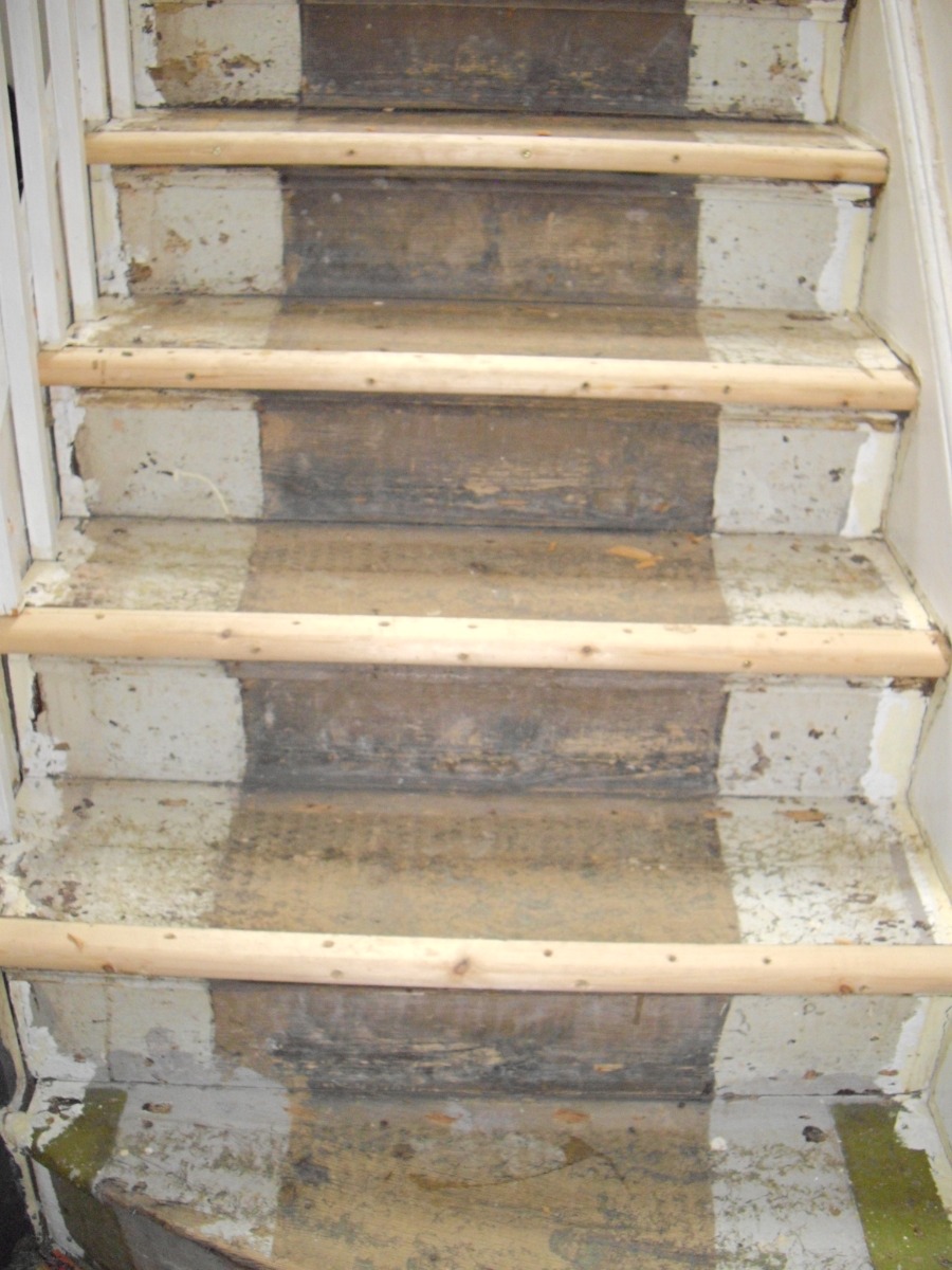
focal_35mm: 38
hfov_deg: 37.7
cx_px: 476
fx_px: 1393
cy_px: 635
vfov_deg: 49.0
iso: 400
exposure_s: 1/40
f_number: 2.8
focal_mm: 7.9
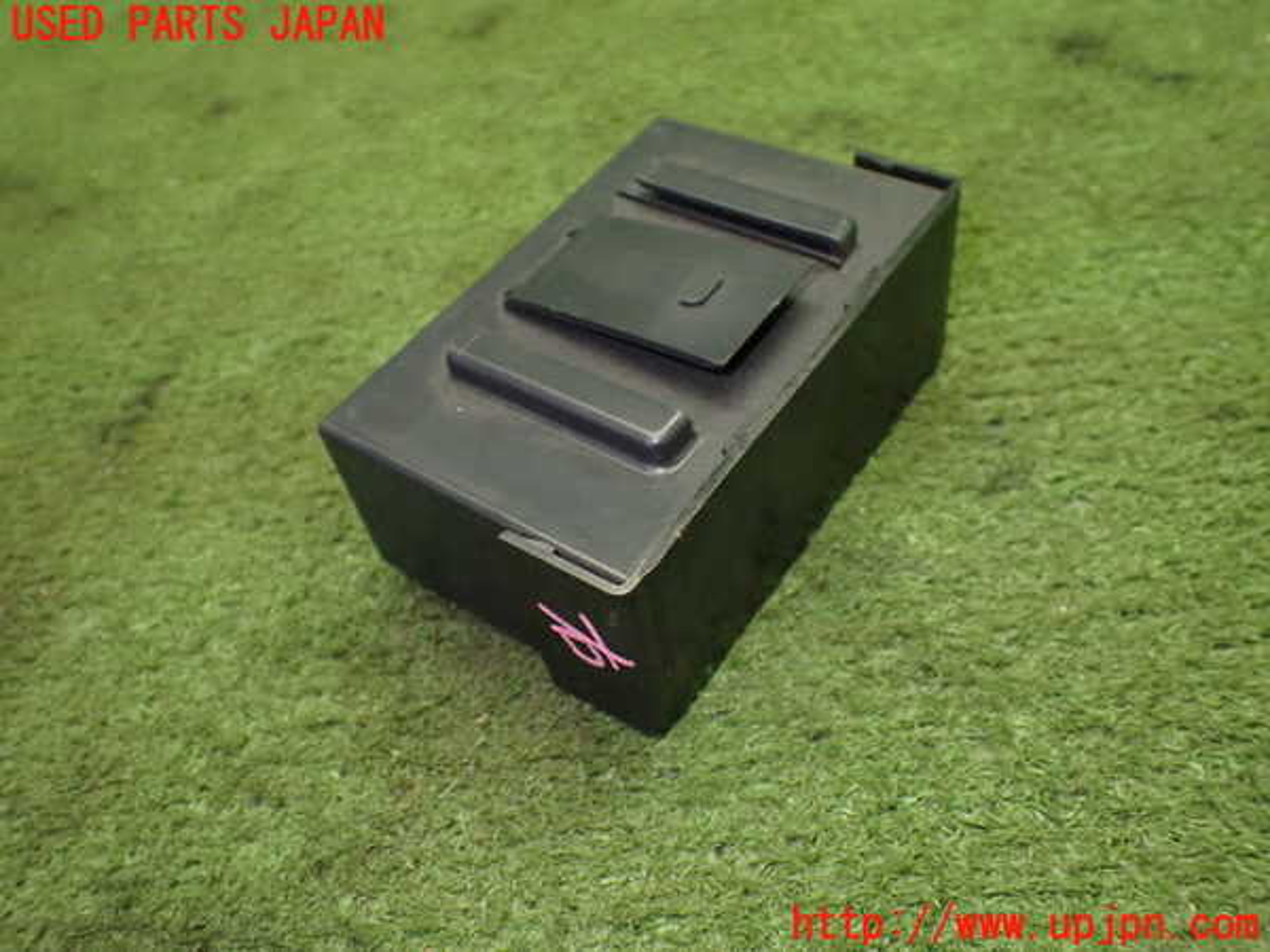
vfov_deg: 46.8
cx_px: 635
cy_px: 476
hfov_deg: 60.0
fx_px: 1101
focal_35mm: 30
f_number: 2.3
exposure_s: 1/125
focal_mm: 5.4
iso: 800
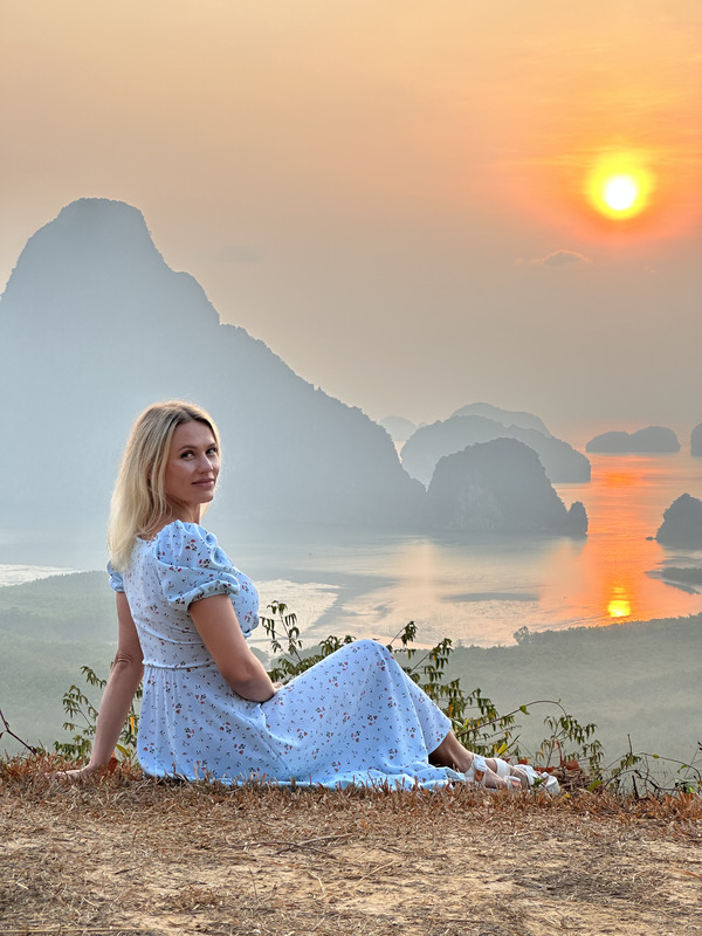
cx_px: 351
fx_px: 2082
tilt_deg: -3.1
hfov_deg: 19.1
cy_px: 468
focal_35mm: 77
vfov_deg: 25.3
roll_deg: -0.6
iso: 32
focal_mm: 9
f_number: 2.8
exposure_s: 1/252
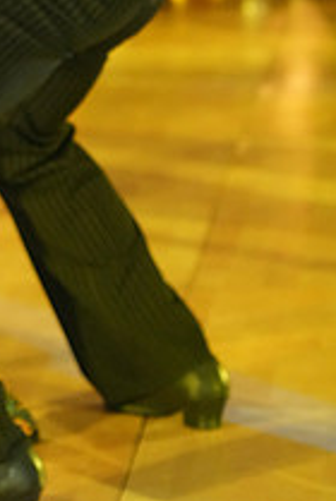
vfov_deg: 7.6
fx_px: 3711
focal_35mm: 266
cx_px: -92
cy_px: -151
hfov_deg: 5.2
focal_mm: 96
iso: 6400
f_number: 5
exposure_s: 1/250
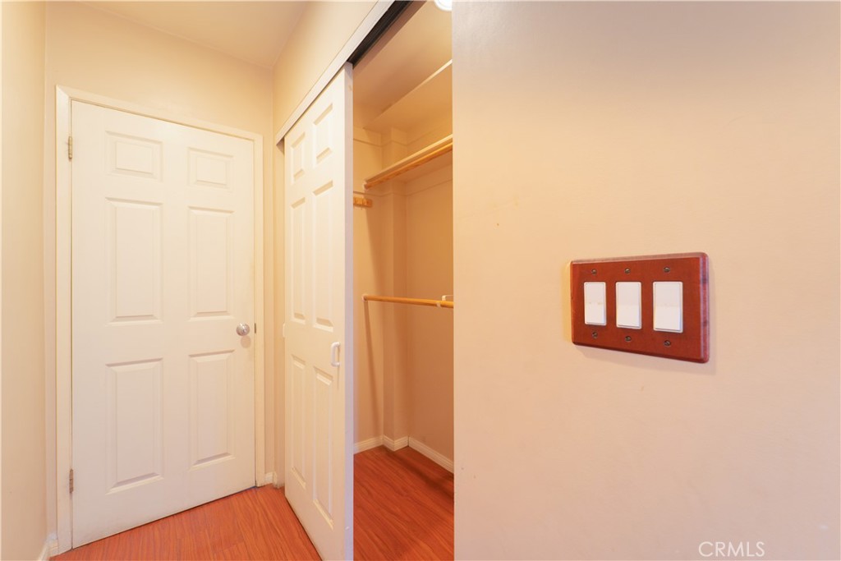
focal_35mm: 14
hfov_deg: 104.2
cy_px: 280
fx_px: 327
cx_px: 420
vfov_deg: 81.2
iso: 100
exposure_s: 1/13
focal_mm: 14
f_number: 5
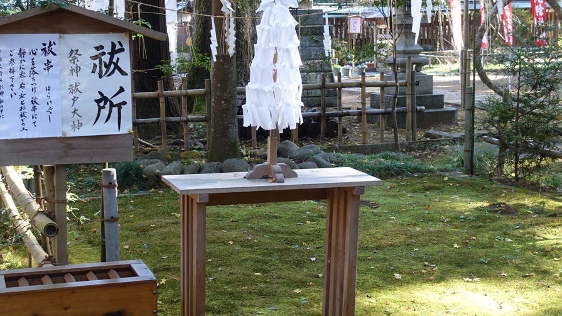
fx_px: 879
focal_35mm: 59
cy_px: 161
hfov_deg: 35.2
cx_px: 202
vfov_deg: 20.4
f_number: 2.8
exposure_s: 1/50
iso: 125
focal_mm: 15.52
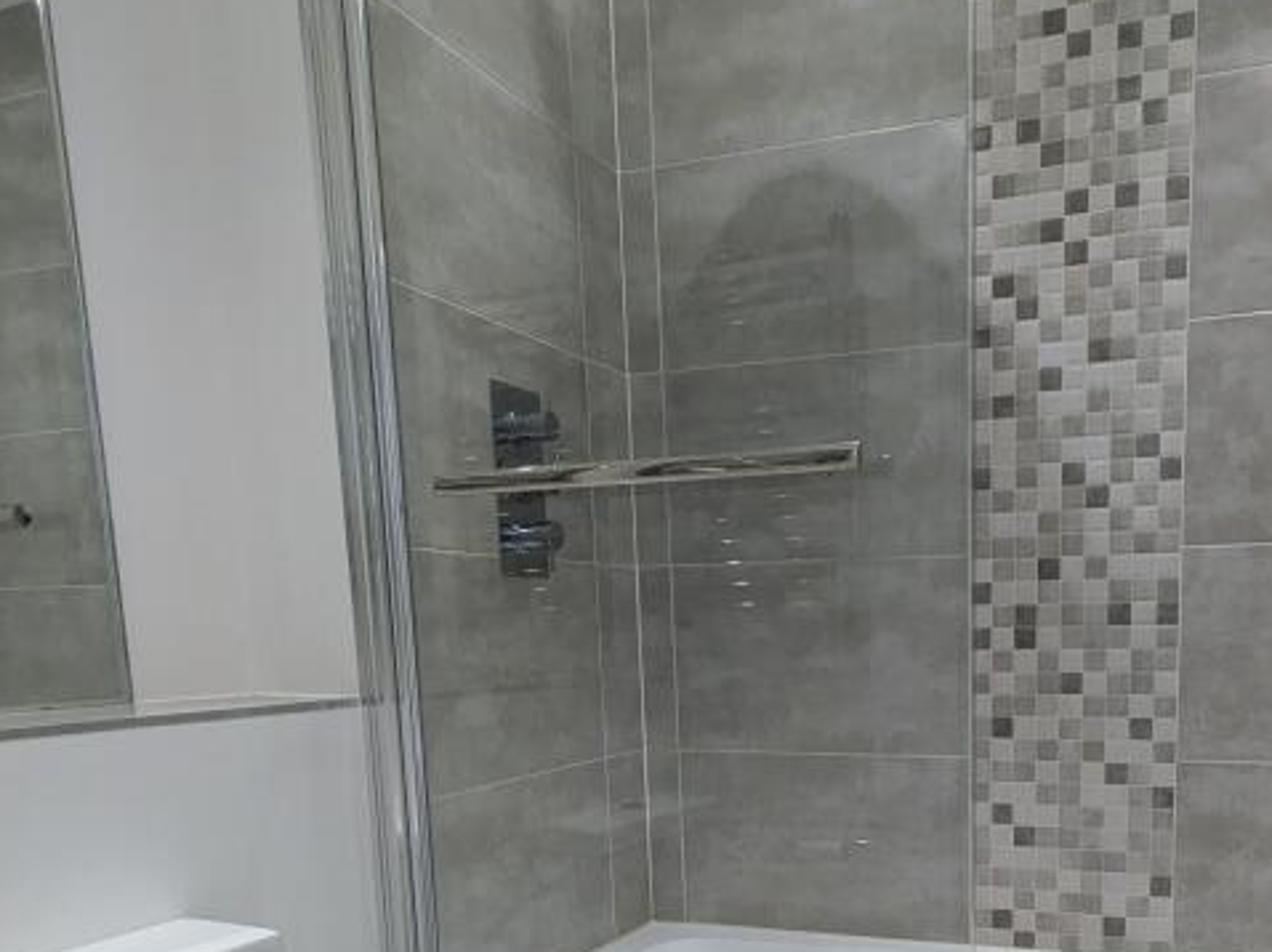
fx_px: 1102
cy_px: 774
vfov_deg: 44.3
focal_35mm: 30
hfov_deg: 58.3
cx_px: 870
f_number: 2.2
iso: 242
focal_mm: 1.85
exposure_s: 1/81.7
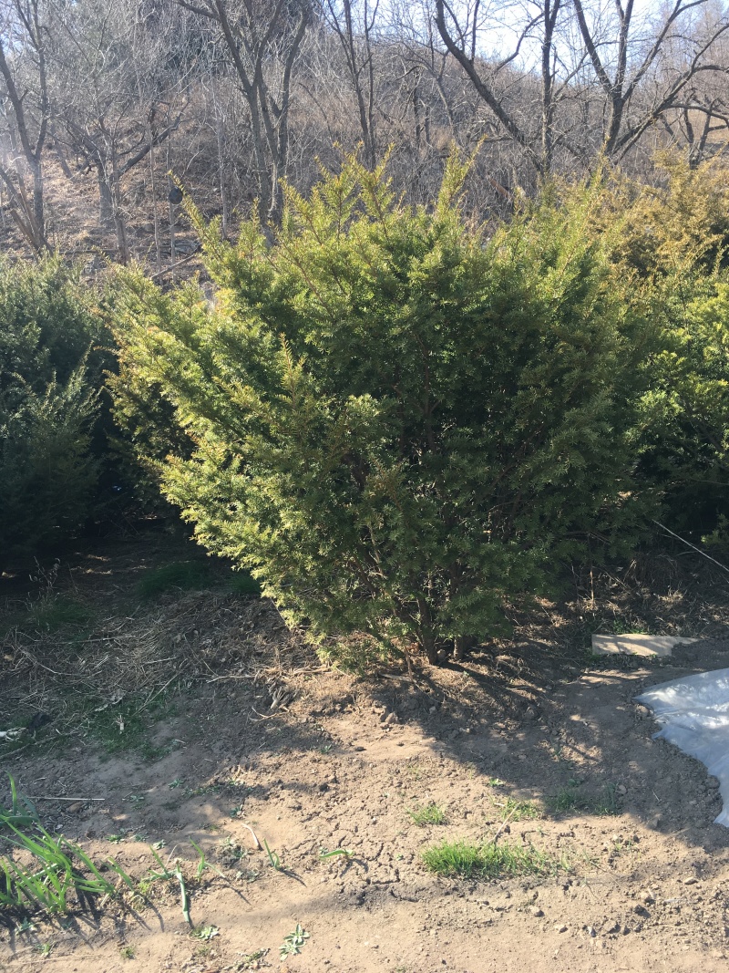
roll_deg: +8.2
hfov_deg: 48.2
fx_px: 814
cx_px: 364
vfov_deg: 61.7
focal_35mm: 29
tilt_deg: -7.1
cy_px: 486
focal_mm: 4.15
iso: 25
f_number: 2.2
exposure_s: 1/371
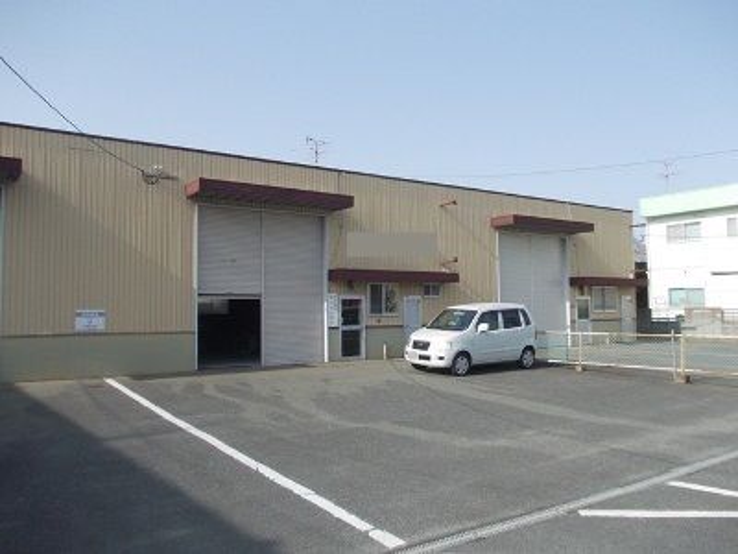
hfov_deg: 63.4
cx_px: 369
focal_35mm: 28
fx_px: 597
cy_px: 277
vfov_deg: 49.7
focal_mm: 4
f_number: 5.4
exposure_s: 1/250
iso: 80
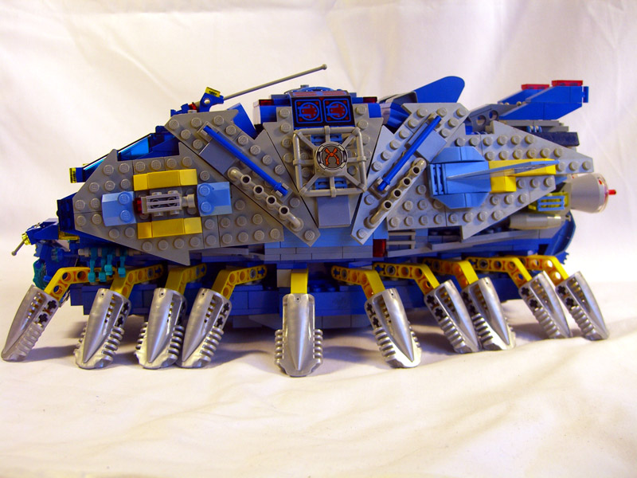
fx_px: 699
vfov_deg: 37.7
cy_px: 239
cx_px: 318
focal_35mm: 38
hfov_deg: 49.0
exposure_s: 1/80
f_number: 2.8
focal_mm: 7.9
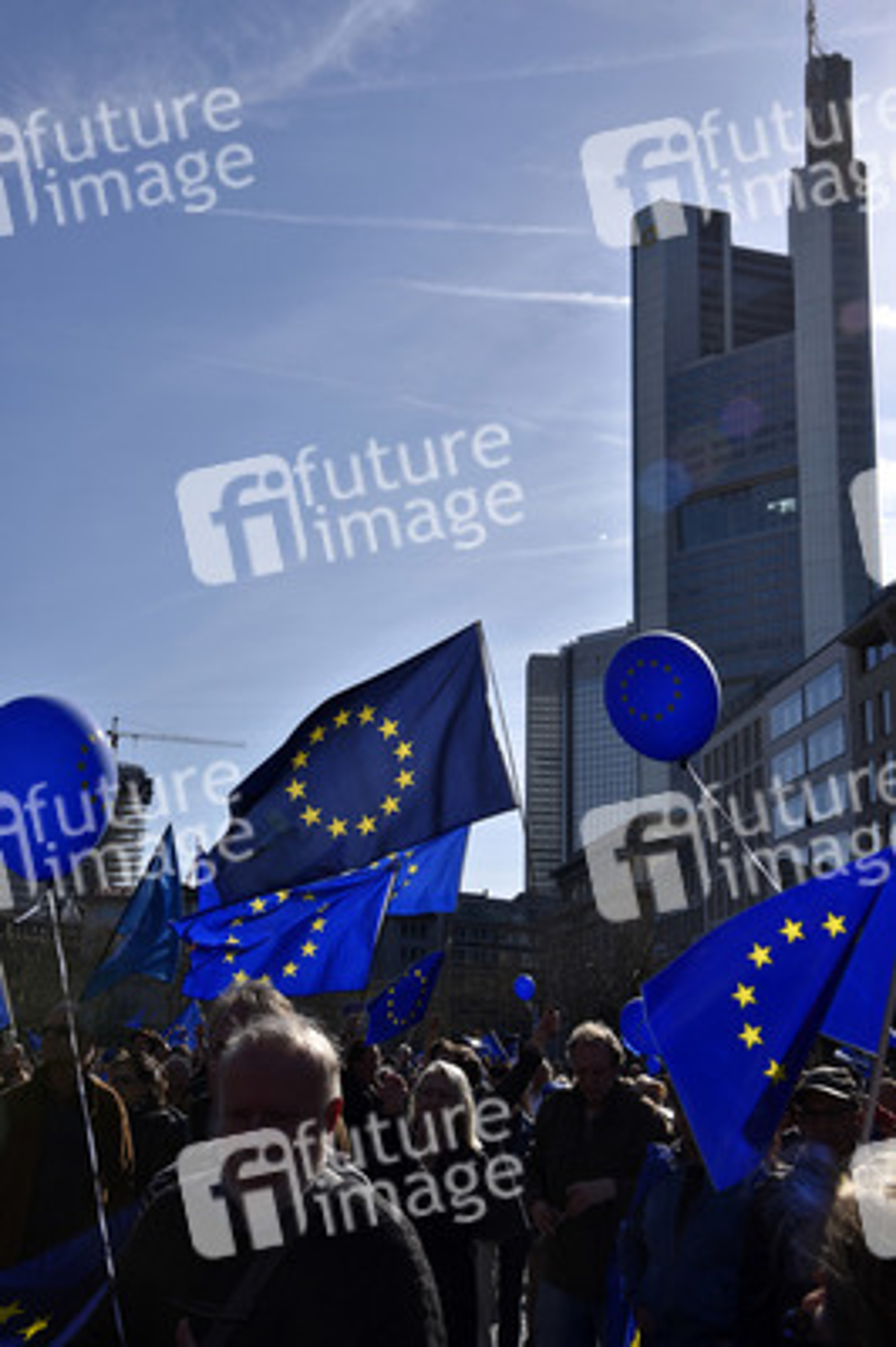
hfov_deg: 35.0
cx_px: 448
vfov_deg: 50.7
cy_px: 674
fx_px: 1421
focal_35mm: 38
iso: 200
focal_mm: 38
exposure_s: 1/500
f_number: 11
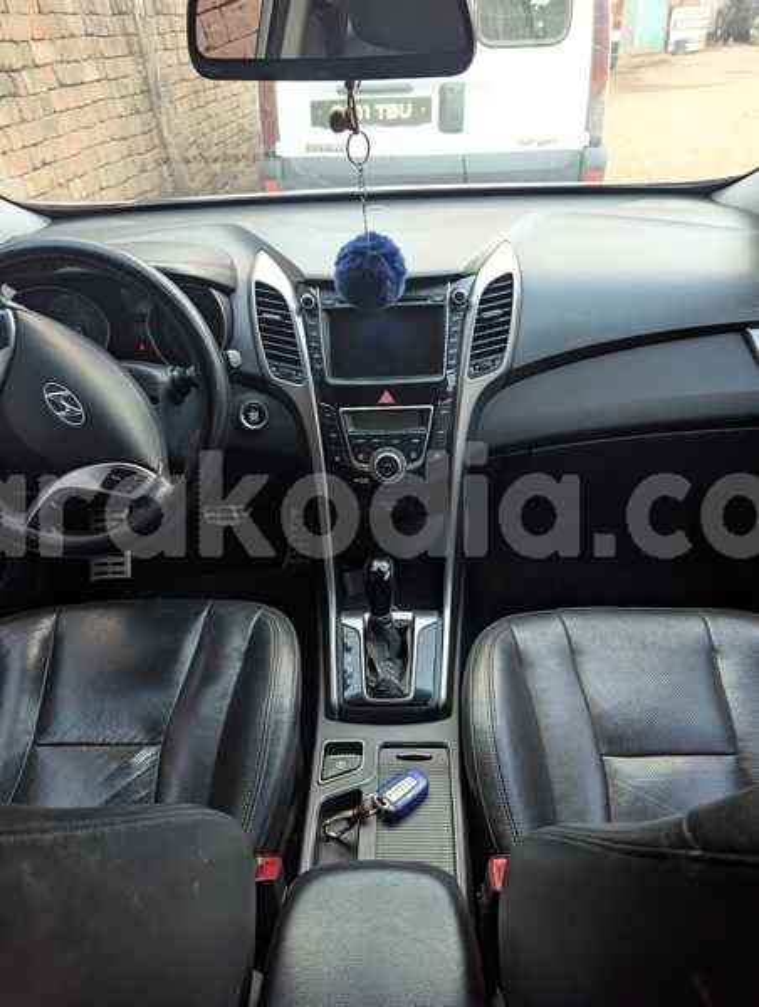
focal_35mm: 24
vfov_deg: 71.5
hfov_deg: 57.0
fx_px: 700
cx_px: 380
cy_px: 504
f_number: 1.85
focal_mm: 6.81
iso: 322
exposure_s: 1/48.1
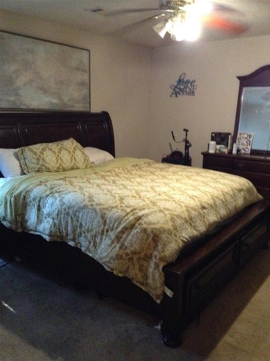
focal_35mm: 33
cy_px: 180
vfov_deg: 55.4
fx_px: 344
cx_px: 135
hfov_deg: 42.9
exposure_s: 1/15
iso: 640
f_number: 2.4
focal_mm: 3.3
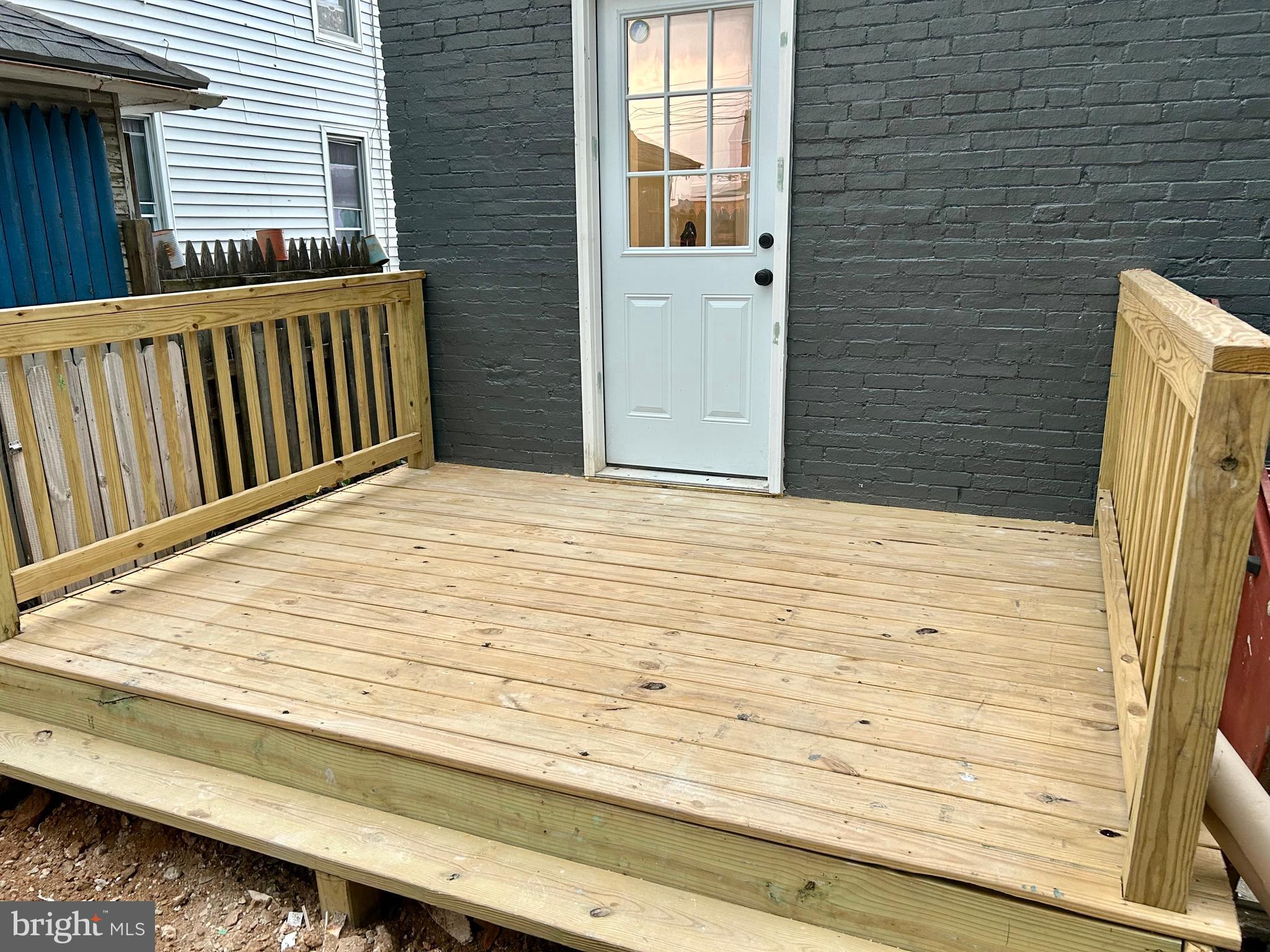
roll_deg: +0.8
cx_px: 635
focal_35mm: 26
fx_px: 954
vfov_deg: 53.1
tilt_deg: -14.0
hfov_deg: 67.3
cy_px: 476
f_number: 1.5
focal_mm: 5.7
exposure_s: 1/98
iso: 125
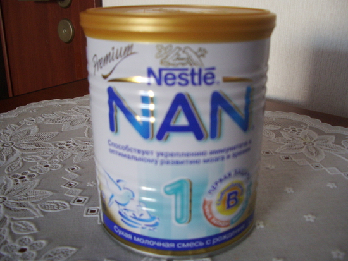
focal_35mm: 35
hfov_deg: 52.6
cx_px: 174
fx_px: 352
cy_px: 130
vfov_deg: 40.7
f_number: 2.6
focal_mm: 5.8
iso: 200
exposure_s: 1/5
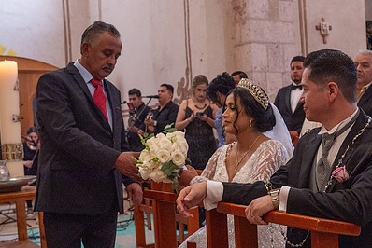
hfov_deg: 38.4
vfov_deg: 26.4
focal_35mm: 51
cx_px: 246
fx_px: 527
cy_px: 158
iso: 2500
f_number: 5
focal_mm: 35
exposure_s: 1/100
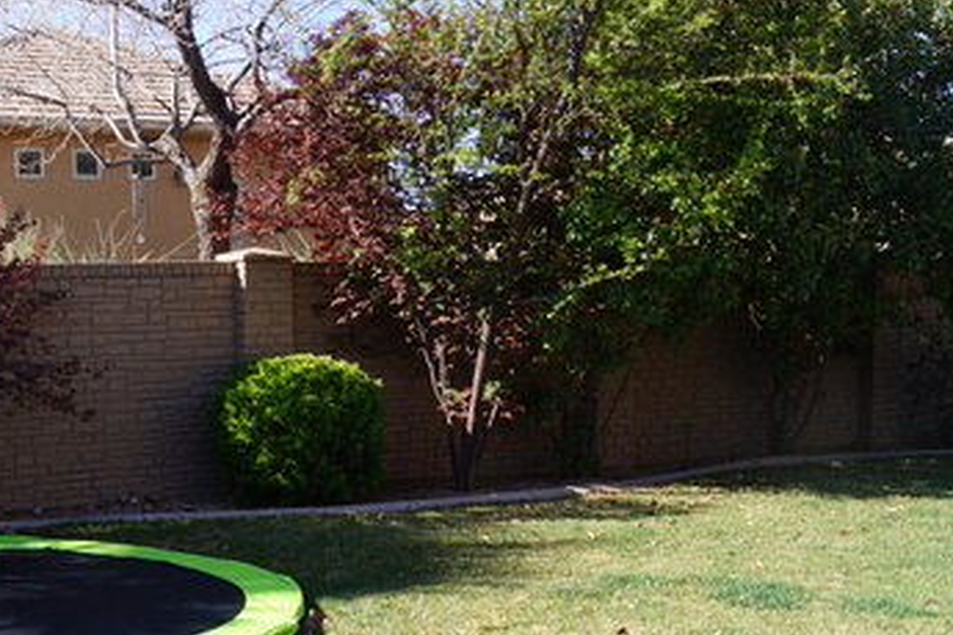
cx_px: 99
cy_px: 338
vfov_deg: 27.0
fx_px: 1324
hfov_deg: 37.1
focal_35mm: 50
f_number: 9
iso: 100
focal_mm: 18
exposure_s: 1/100
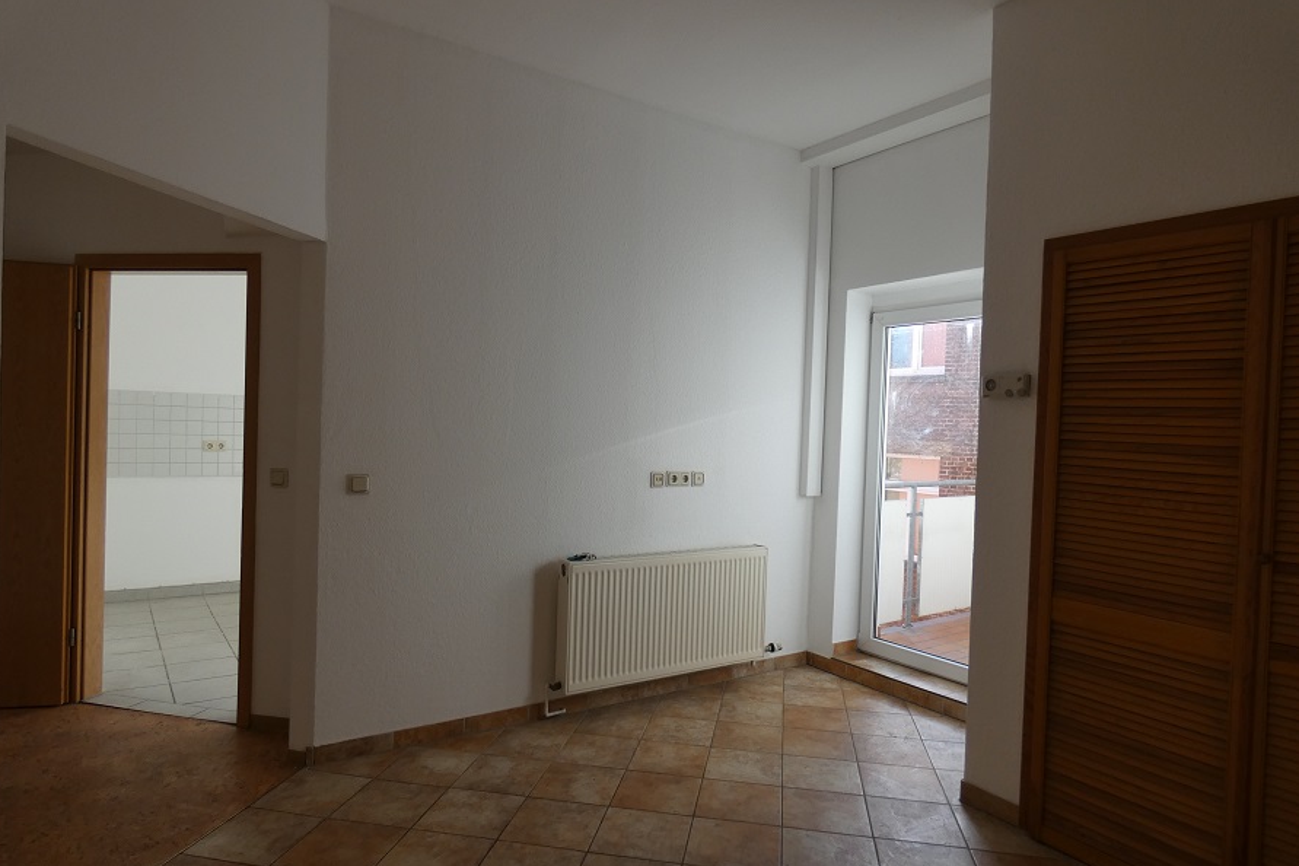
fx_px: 758
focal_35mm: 21
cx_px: 646
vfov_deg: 59.5
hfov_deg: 81.2
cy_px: 454
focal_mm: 3.6
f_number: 2.8
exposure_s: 1/160
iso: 80
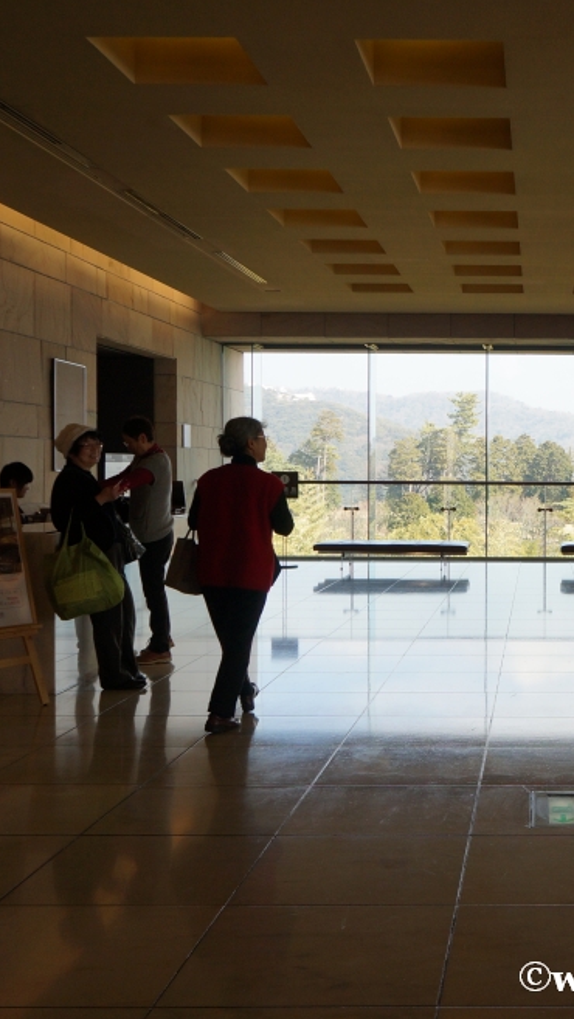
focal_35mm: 43
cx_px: 565
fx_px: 1162
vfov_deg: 47.3
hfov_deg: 26.4
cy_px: 506
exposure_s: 1/250
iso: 200
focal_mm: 18
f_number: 5
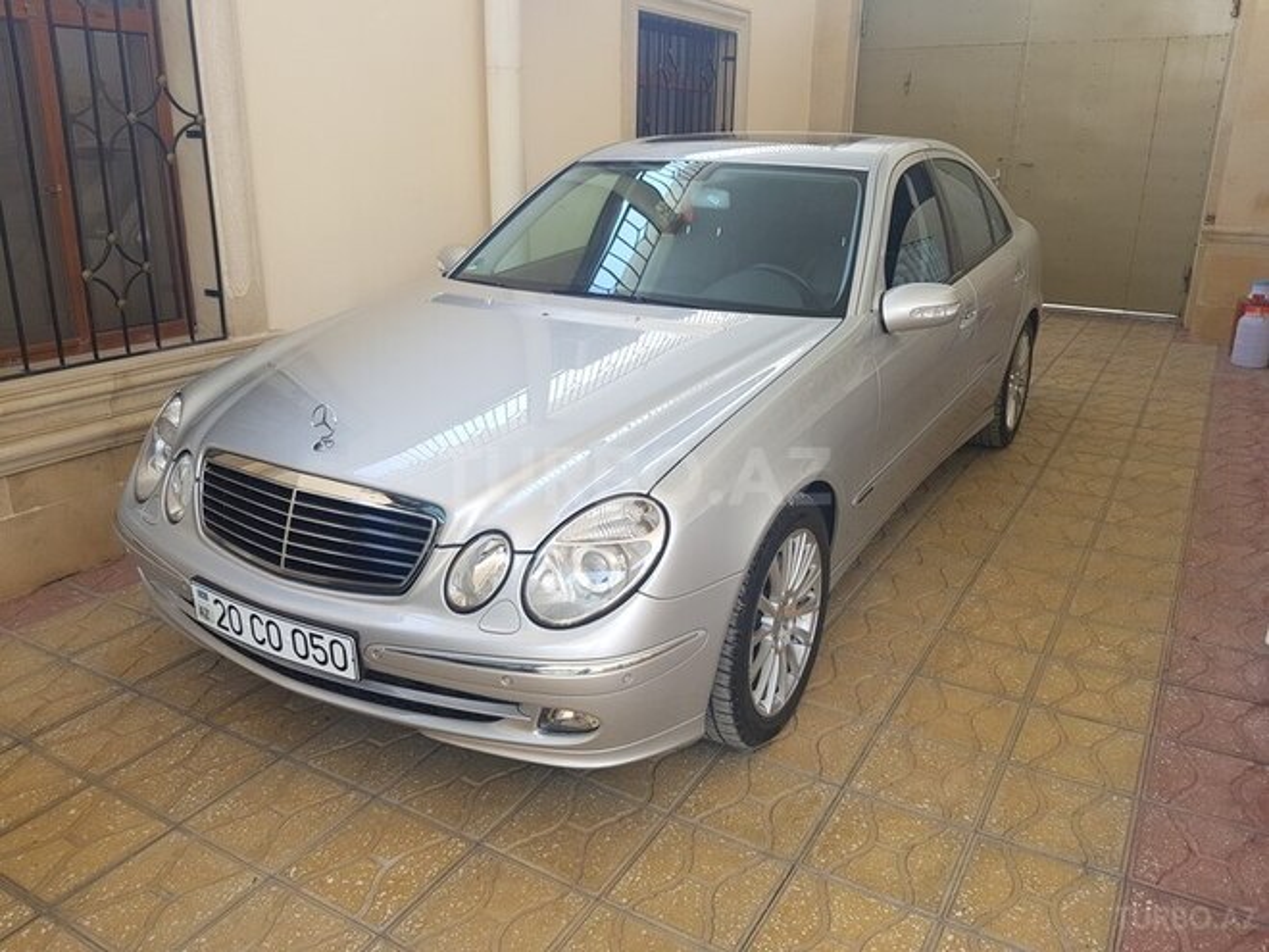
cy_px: 476
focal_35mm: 26
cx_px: 634
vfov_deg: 53.1
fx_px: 953
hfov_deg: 67.3
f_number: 1.7
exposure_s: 1/100
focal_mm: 4.2
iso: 50
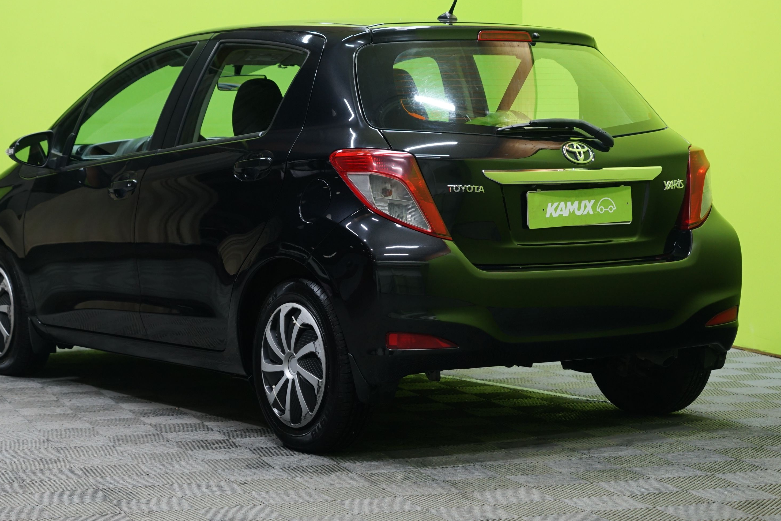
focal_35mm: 85
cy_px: 206
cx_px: 354
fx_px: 1844
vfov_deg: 16.1
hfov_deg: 23.9
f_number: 5
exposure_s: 1/20
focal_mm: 63
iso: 800
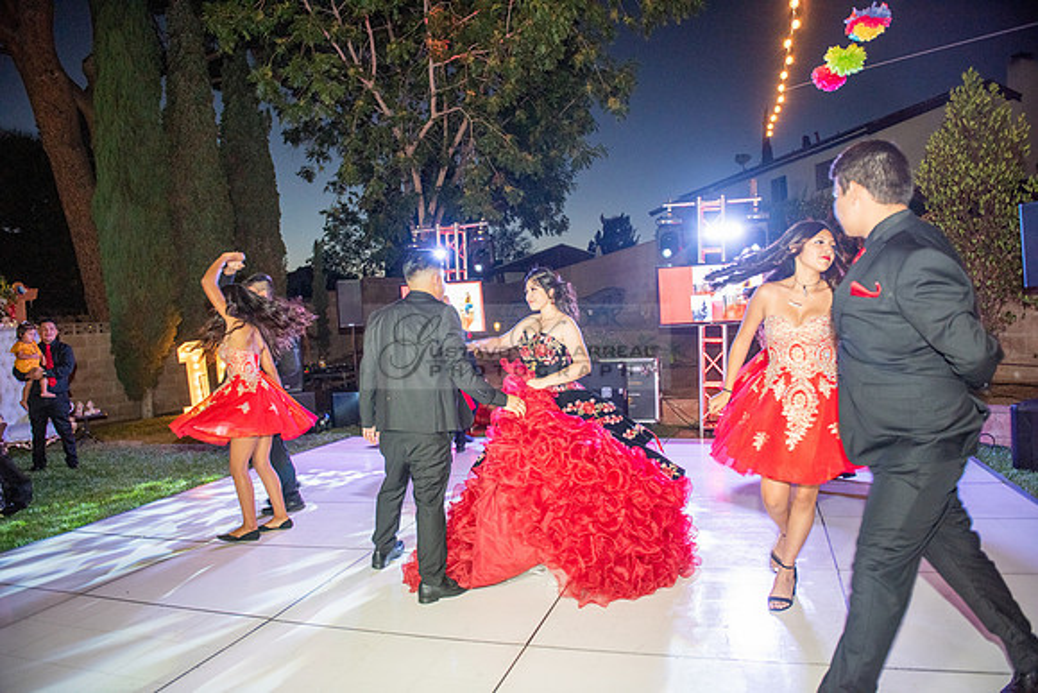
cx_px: 519
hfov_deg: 73.7
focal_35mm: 24
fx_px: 692
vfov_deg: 53.2
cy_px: 346
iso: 1600
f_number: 3.2
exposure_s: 1/100
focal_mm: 24
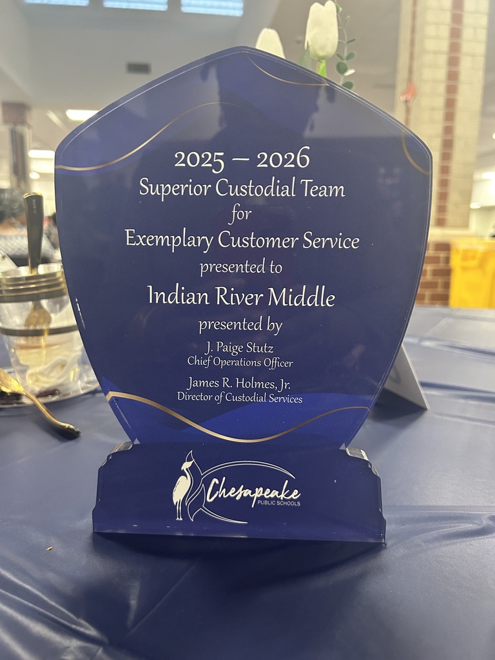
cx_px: 248
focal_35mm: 26
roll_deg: -2.7
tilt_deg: -11.2
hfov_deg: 53.1
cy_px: 330
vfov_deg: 67.3
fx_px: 496
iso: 400
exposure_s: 1/60
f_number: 1.5
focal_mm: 5.7
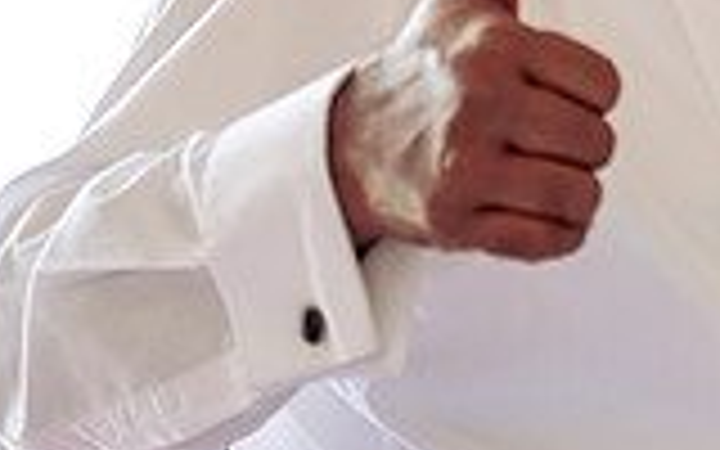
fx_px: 5396
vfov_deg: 4.7
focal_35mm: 275
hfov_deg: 7.5
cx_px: 1120
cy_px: -234
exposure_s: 1/160
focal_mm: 70
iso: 800
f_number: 3.5
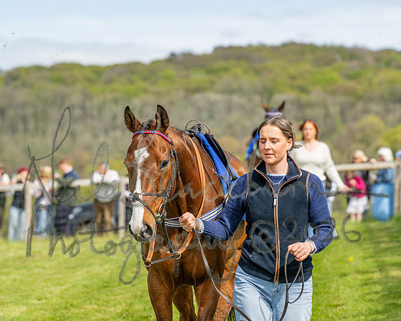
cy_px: 160
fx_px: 2700
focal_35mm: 228
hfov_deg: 8.5
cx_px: 200
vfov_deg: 6.8
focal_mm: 135
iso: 400
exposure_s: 1/2500
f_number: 4.5
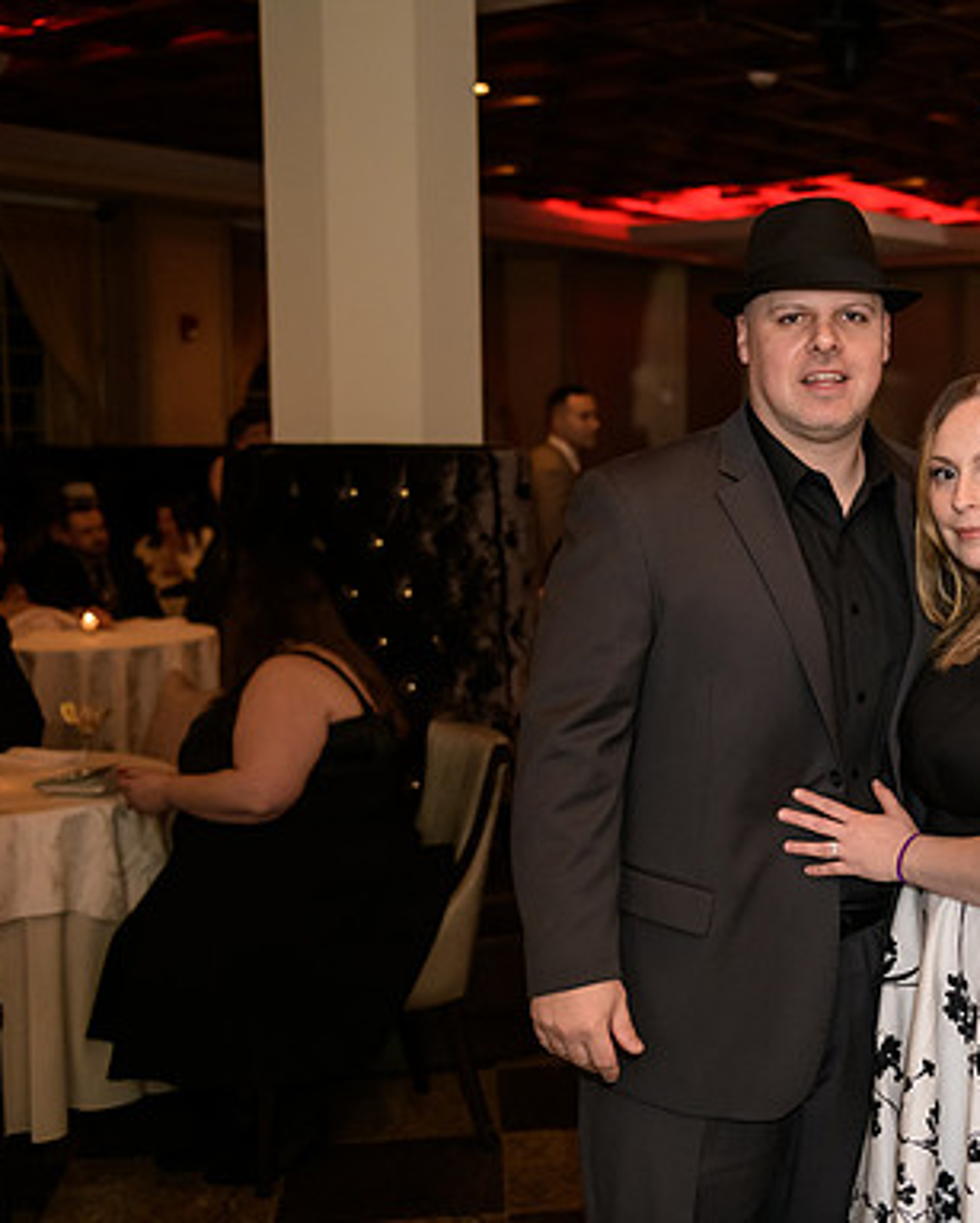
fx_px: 1955
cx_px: 827
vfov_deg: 34.7
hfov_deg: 27.4
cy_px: 615
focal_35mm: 54
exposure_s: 1/125
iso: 1600
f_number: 3.2
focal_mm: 38
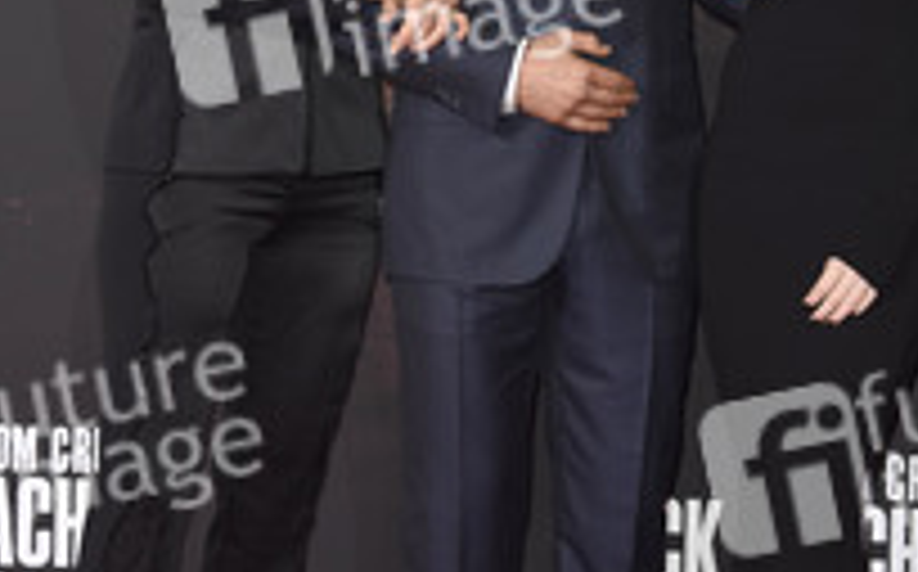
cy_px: 225
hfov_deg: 12.3
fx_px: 4248
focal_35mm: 170
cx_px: 522
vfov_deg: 7.7
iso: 800
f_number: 5.6
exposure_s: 1/160
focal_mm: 85
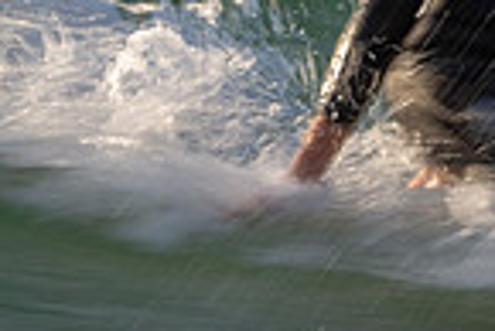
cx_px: 987
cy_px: 87
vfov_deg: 0.5
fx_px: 41291
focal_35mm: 3000
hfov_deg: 0.7
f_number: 16
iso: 100
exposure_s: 1/40
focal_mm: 500
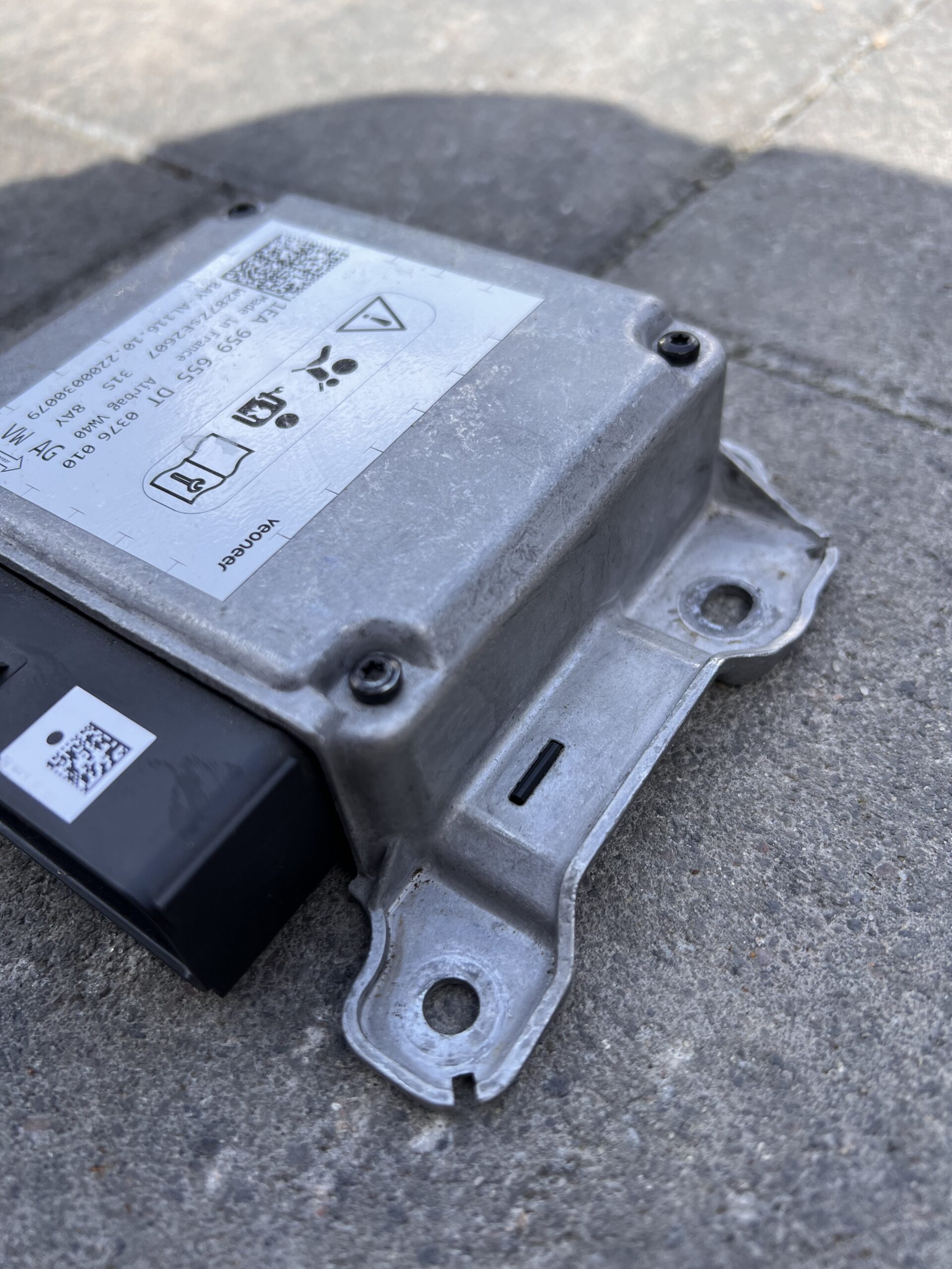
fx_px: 953
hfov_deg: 53.1
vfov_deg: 67.3
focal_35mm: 26
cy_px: 634
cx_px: 476
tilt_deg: -50.5
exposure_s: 1/1280
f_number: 1.5
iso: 50
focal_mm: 5.7
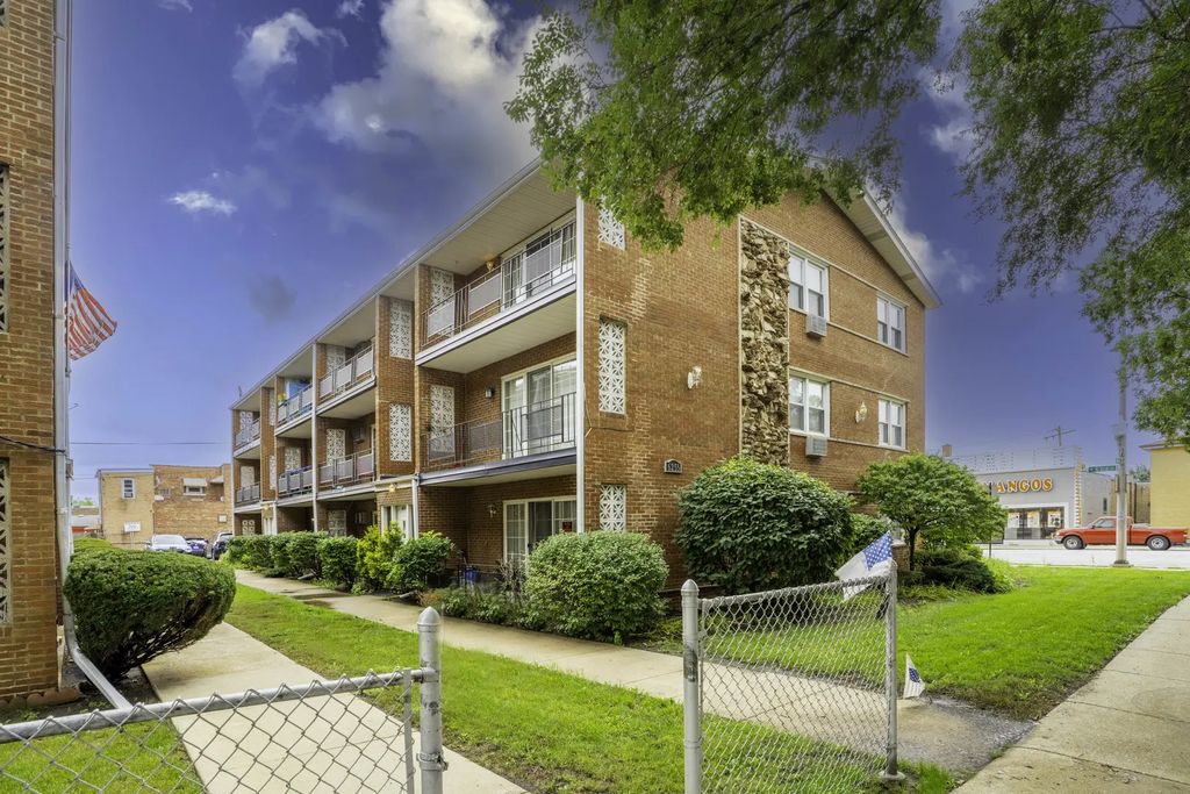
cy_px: 397
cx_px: 595
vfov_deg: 70.5
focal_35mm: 17
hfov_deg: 93.3
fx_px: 562
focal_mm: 17
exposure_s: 1/800
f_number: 9
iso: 200
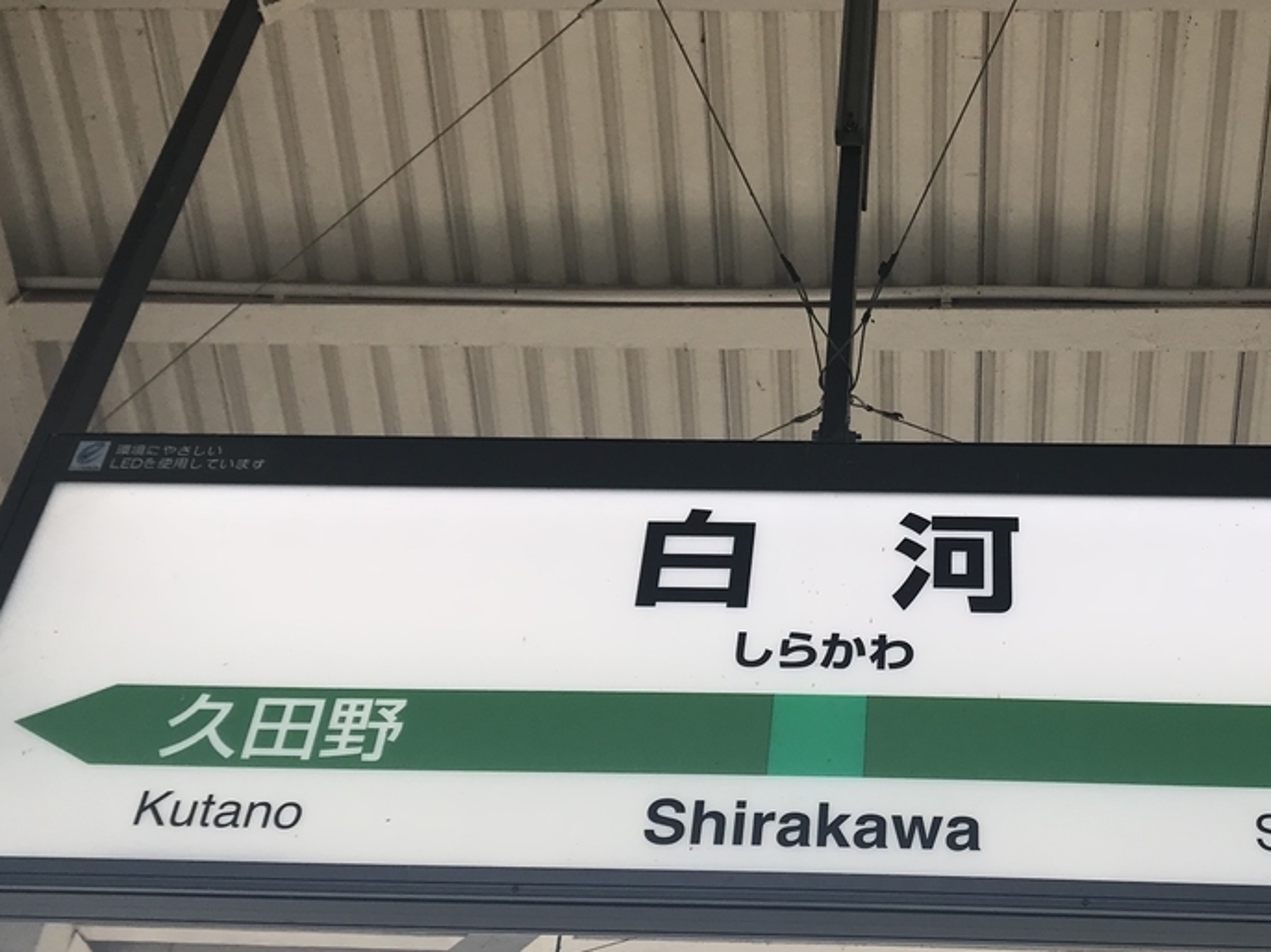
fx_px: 1799
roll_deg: -4.3
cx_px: 887
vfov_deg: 29.7
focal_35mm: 49
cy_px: 495
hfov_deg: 38.3
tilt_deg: +38.9
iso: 20
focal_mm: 3.99
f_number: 1.8
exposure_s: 1/232
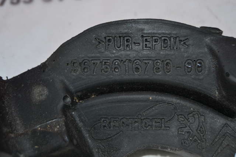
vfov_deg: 20.1
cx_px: 118
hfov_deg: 29.9
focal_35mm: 68
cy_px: 78
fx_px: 442
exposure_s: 1/60
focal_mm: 45
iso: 220
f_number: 5.3
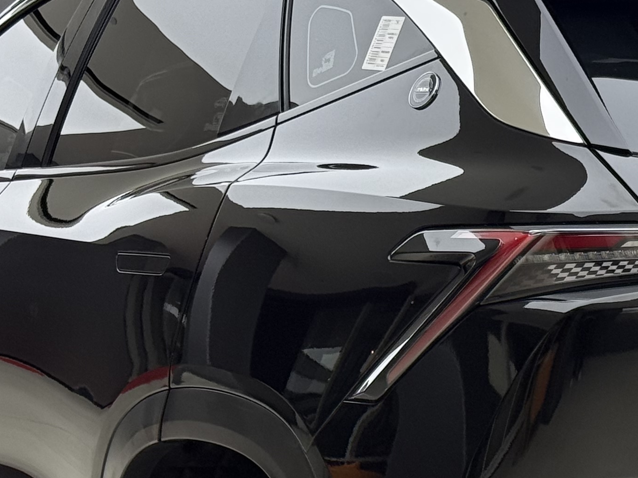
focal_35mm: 141
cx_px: 540
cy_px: 301
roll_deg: -0.8
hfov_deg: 13.9
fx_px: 2598
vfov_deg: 10.5
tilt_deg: -3.3
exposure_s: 1/148
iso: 80
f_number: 1.78
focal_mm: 6.76
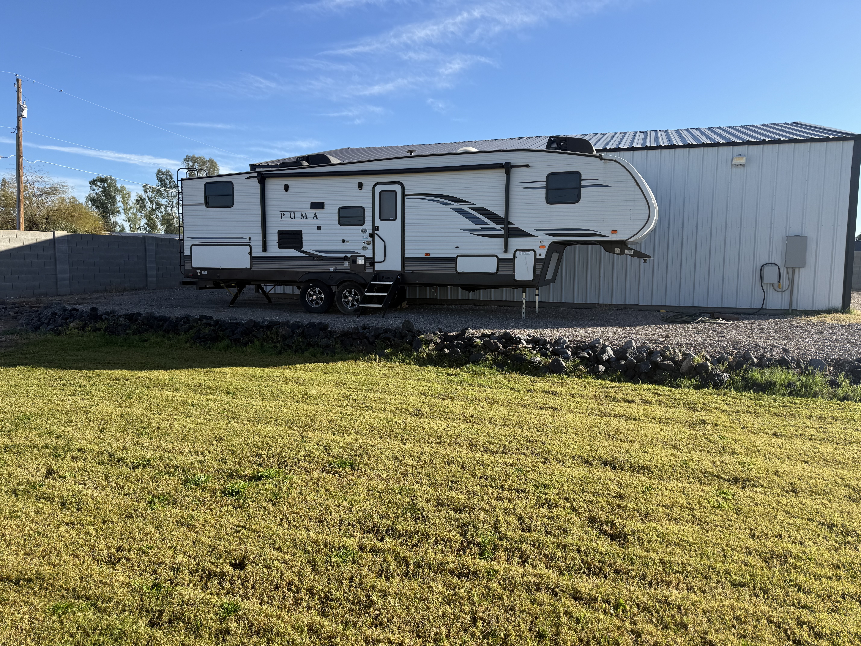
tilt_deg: -5.7
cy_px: 323
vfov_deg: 56.8
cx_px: 430
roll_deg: +0.5
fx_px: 597
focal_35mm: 24
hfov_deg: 71.6
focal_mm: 6.76
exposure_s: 1/2907
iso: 80
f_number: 1.78
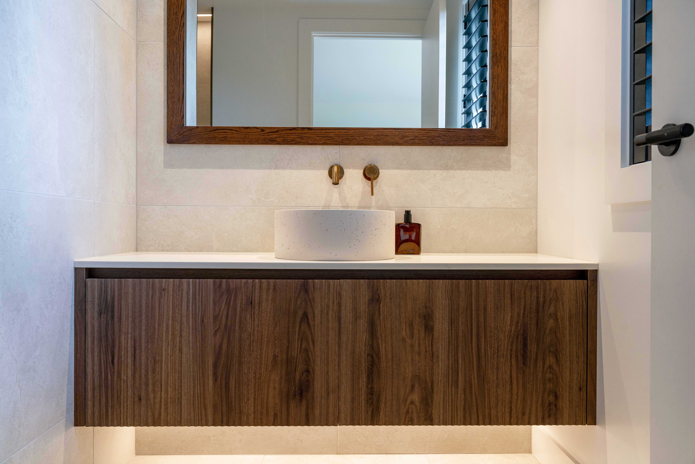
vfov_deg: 44.7
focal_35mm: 29
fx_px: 564
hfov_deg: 63.3
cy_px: 232
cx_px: 348
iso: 640
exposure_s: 1/40
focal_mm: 29.2
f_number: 7.1
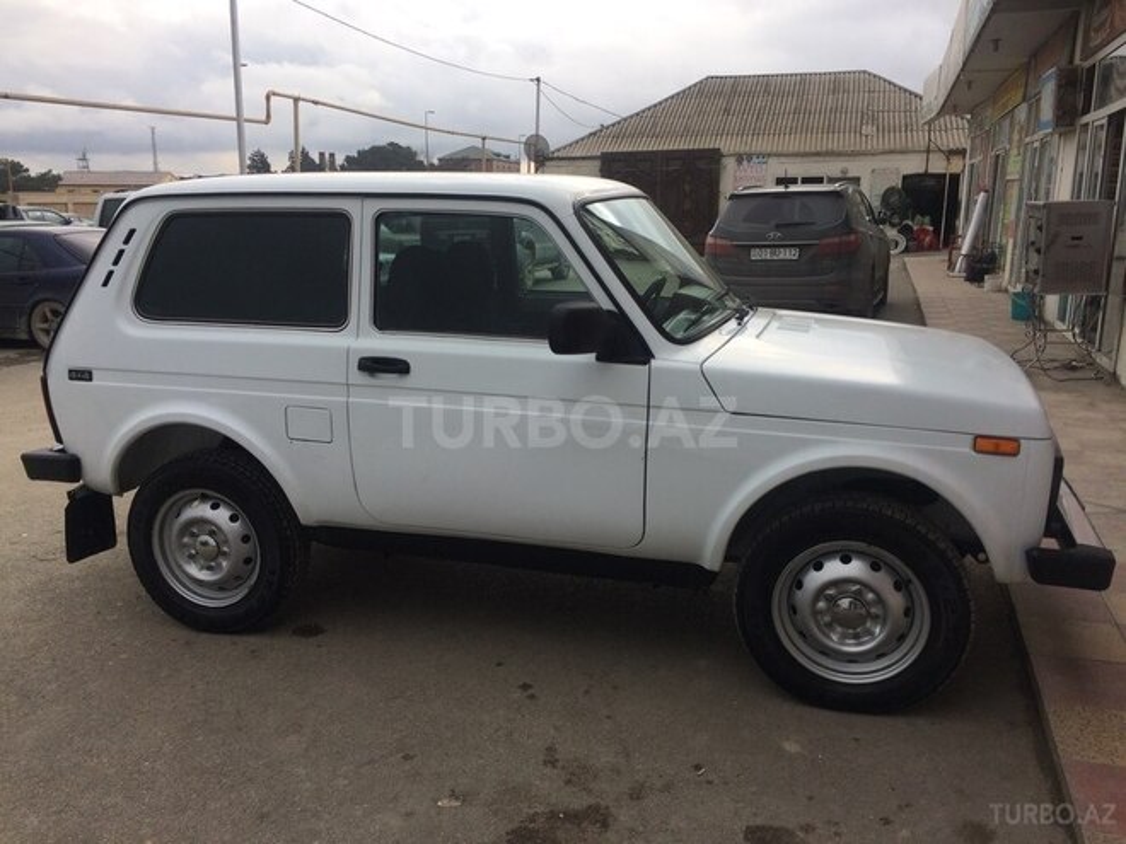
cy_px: 422
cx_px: 563
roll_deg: -0.3
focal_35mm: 29
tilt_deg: -15.5
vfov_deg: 48.2
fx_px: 943
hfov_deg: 61.7
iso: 32
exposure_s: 1/1109
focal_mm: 4.15
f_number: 2.2
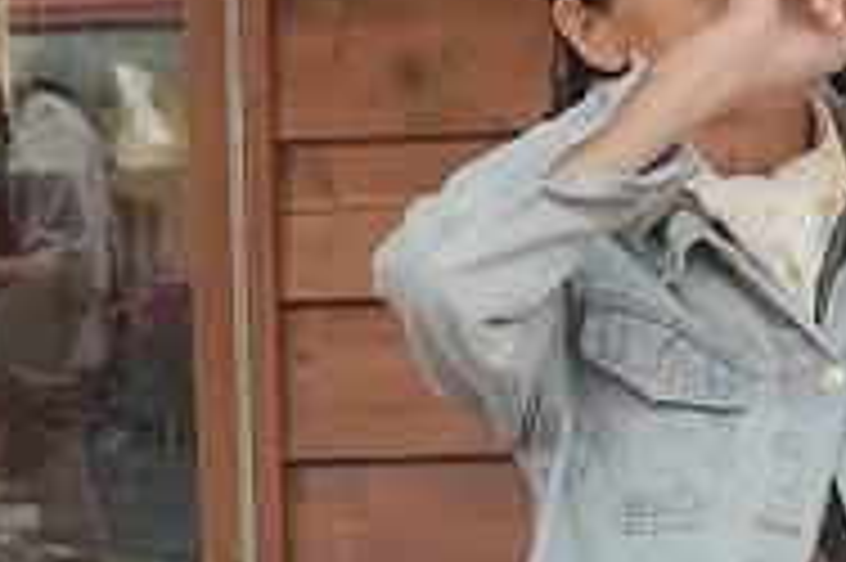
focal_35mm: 179
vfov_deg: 7.5
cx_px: 189
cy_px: 863
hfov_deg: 11.5
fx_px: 4203
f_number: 4
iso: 250
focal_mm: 28
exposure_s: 1/160
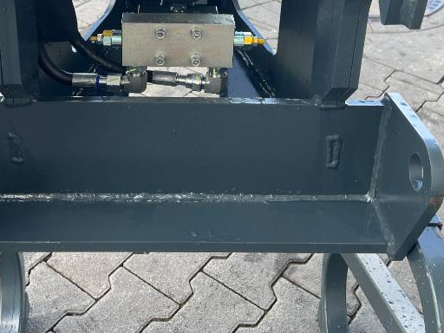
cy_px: 20
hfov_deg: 36.8
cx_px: 192
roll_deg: -0.4
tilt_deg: -26.2
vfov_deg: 26.9
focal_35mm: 52
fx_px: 667
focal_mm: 5.7
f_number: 1.5
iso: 50
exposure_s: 1/473
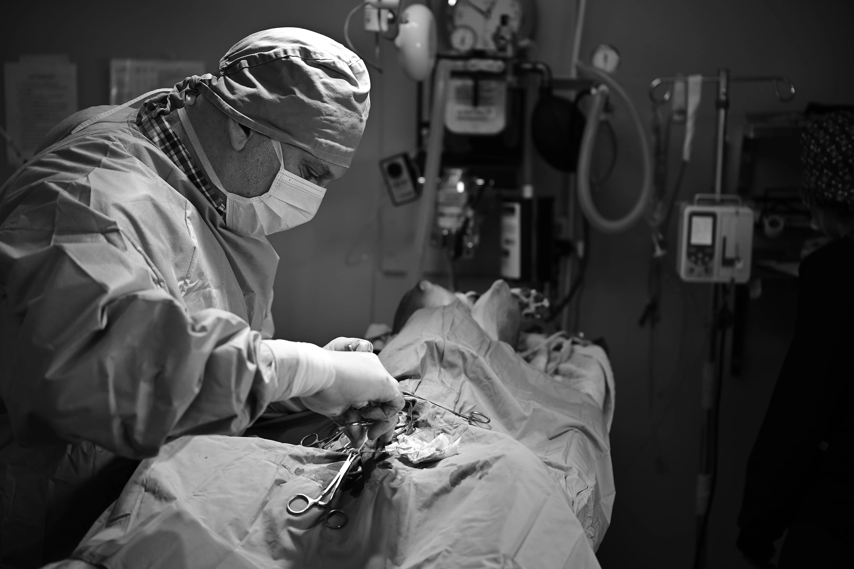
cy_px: 284
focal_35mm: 47
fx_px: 1115
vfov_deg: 28.6
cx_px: 427
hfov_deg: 41.9
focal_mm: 47
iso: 90
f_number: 2.8
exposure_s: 1/100
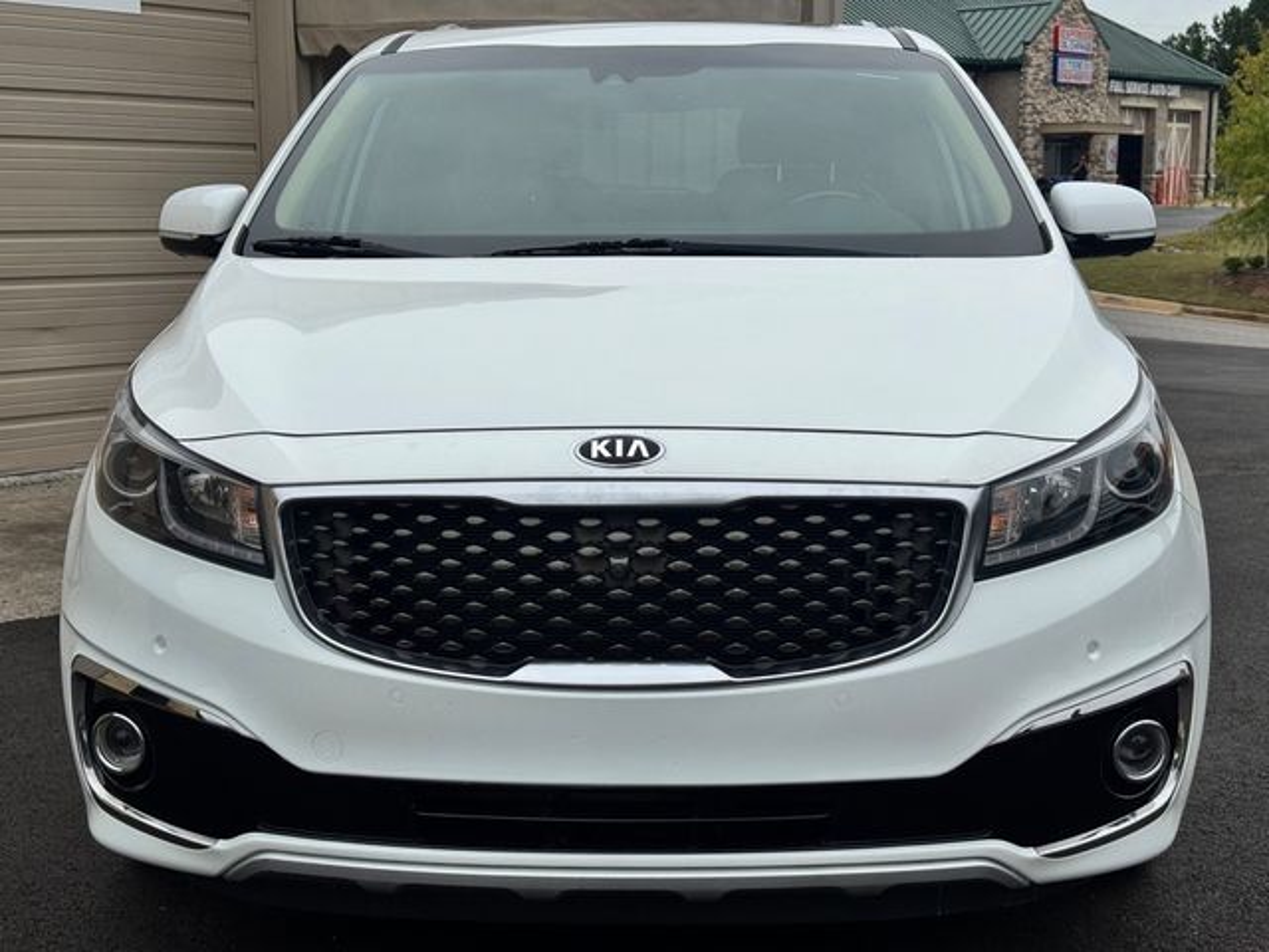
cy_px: 476
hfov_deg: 39.7
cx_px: 634
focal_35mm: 48
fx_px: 1760
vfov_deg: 30.3
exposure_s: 1/5848
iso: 64
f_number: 1.78
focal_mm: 6.76
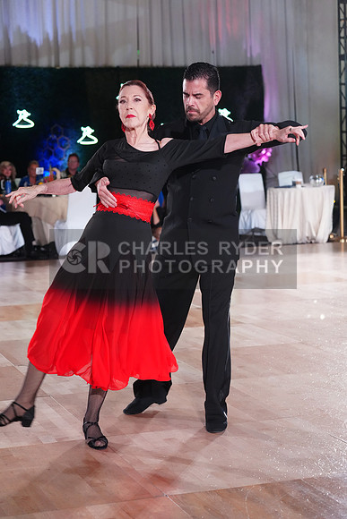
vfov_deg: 27.0
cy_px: 260
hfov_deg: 18.2
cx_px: 174
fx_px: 1084
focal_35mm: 75
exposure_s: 1/400
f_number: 4
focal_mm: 75
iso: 3200
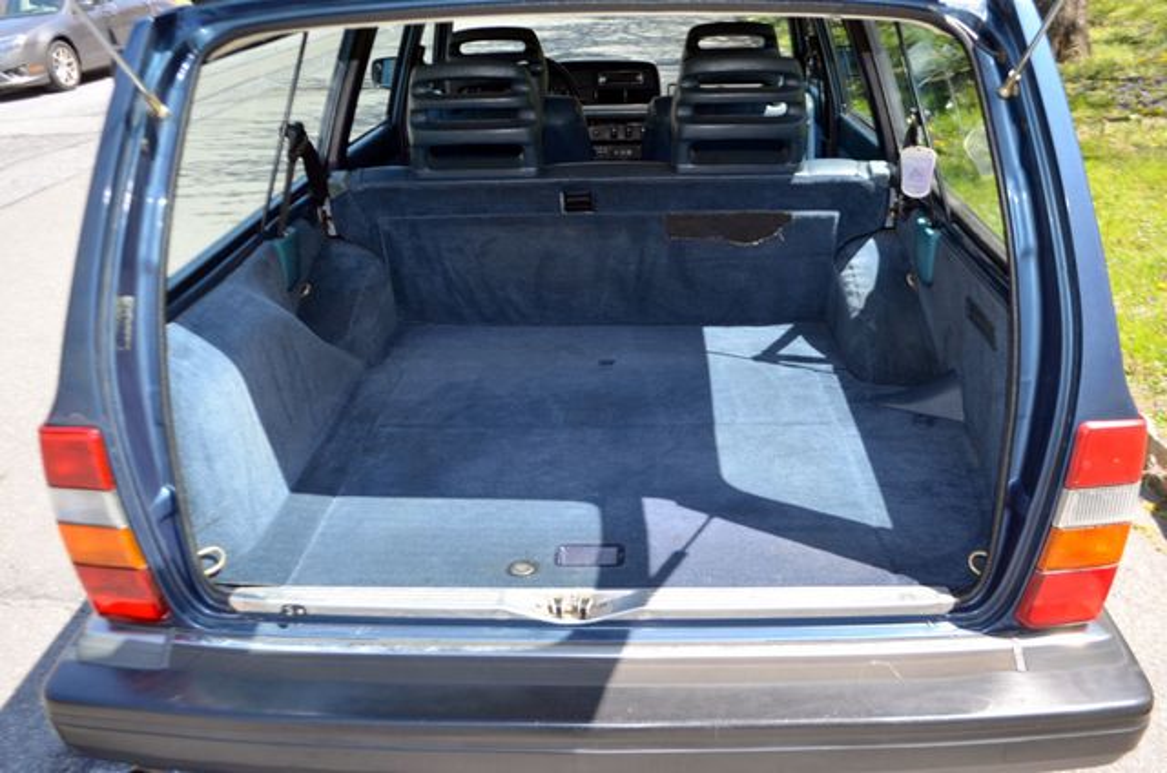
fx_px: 1068
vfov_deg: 39.8
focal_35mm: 33
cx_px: 584
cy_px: 386
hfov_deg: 57.3
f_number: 4
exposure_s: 1/200
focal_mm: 22
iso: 100
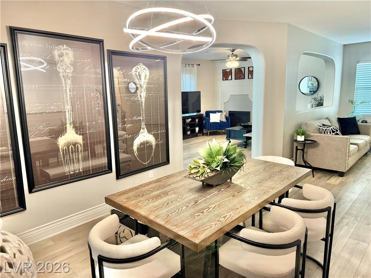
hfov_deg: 71.6
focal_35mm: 24
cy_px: 139
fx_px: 257
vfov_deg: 56.8
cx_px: 186
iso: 400
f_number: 1.78
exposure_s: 1/60
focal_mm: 6.76
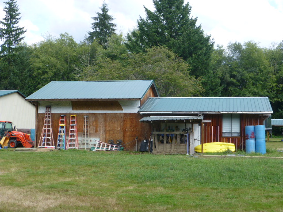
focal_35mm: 51
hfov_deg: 37.5
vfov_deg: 28.6
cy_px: 106
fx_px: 417
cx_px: 142
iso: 100
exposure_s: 1/250
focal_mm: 9
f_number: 4.4
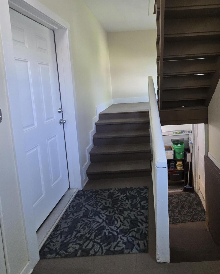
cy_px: 98
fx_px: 163
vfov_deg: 78.4
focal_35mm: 20
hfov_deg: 66.0
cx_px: 150
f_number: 2.2
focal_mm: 2.2
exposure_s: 1/60
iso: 640
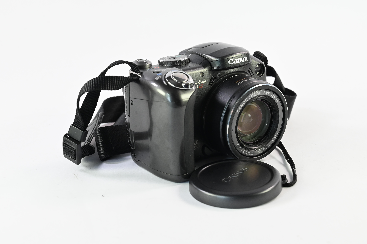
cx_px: 184
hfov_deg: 34.0
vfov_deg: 23.0
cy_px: 122
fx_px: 601
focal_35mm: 59
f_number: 10
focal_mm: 59
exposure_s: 1/100
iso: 2000
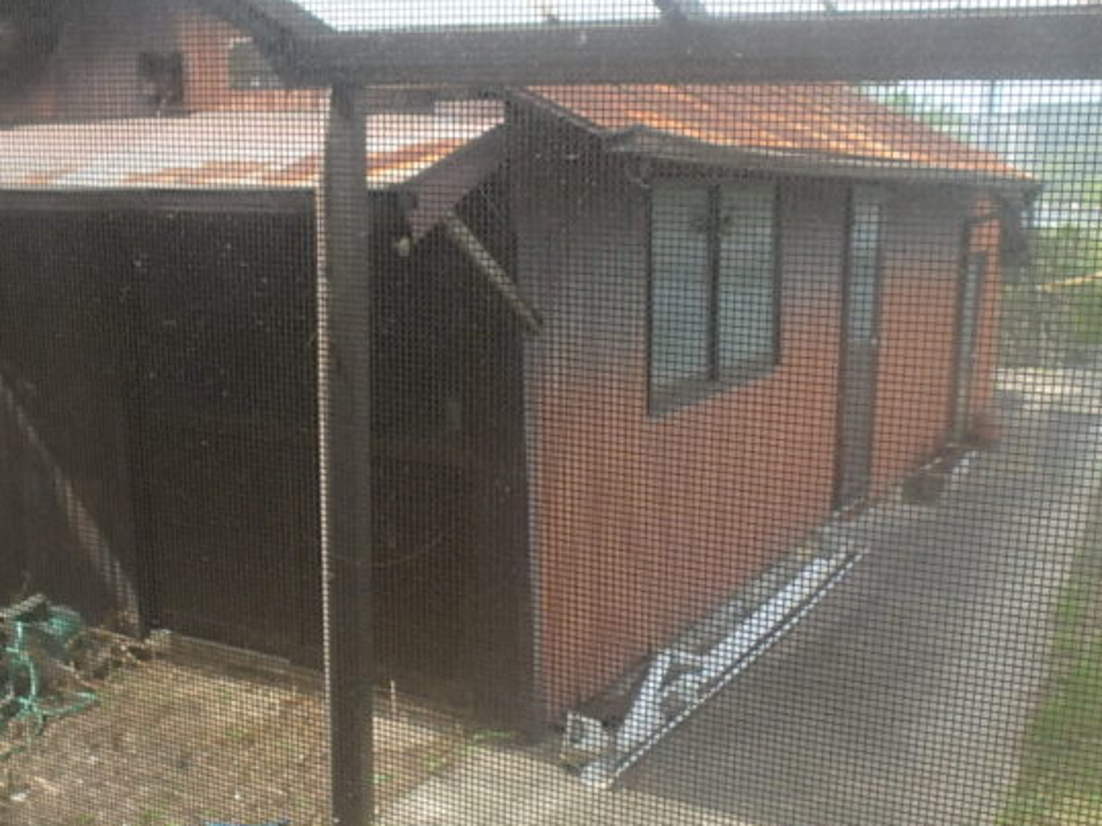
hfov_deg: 46.7
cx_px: 494
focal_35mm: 40
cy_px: 480
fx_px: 1273
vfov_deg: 35.8
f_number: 3.5
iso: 125
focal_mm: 3.7
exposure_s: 1/320
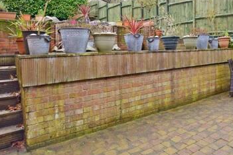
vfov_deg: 45.1
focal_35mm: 28
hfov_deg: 59.5
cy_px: 43
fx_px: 181
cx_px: 191
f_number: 7.1
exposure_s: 1/100
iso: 400
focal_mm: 10
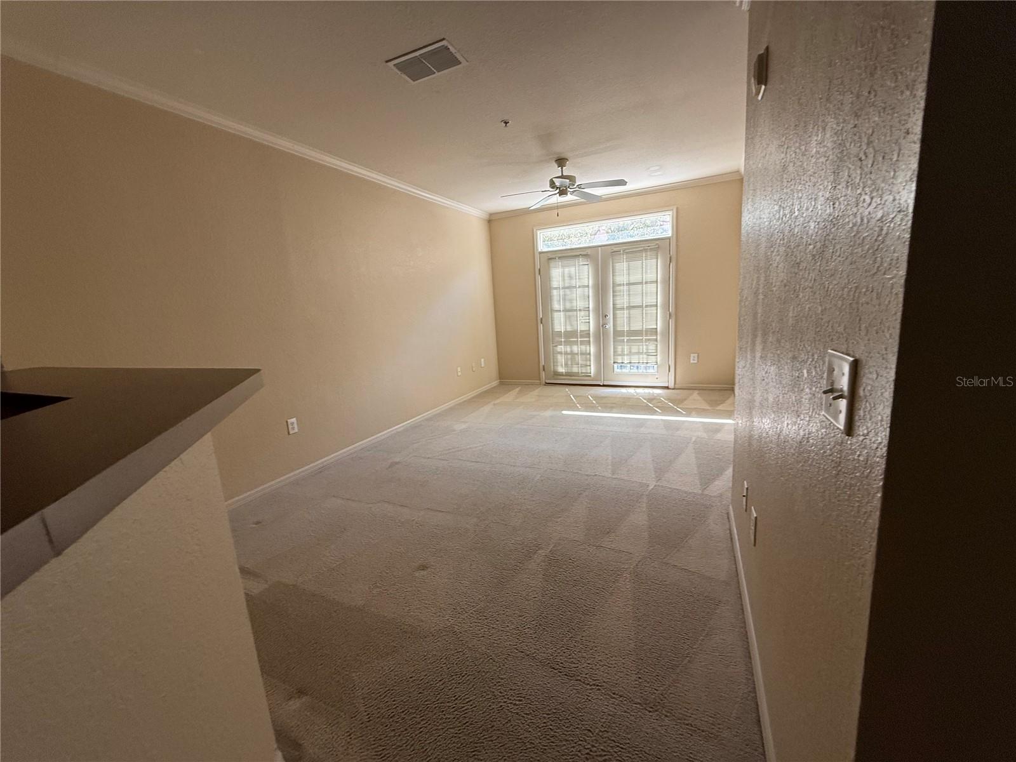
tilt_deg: -9.7
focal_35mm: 14
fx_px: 411
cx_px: 508
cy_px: 381
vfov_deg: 85.7
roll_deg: +3.3
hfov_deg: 102.1
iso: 100
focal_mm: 2.22
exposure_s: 1/99
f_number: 2.2
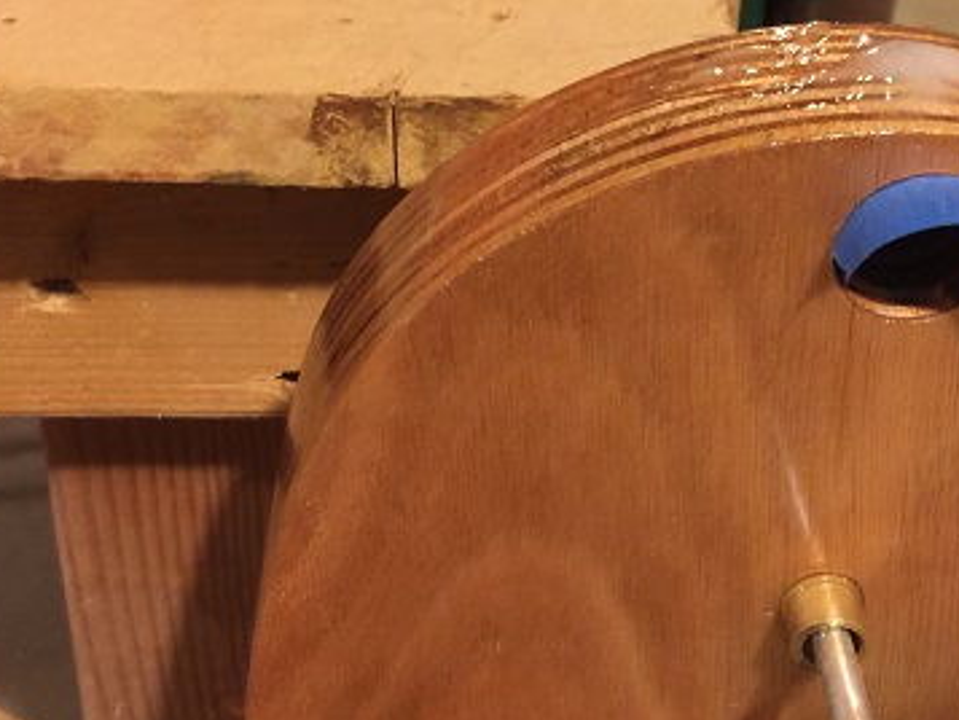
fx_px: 1469
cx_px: 625
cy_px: 183
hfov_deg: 35.9
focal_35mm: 53
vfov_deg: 27.2
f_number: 2.2
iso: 80
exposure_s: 1/4
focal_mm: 4.15
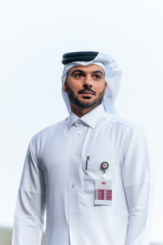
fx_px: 1358
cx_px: 82
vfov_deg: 10.3
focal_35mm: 200
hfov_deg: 6.9
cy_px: 122
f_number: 2.8
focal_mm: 200
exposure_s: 1/400
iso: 400
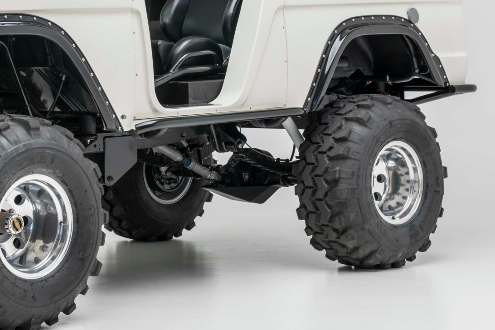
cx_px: 71
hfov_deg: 19.2
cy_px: 82
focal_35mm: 105
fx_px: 1444
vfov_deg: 13.0
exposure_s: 1/100
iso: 200
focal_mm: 56
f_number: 9
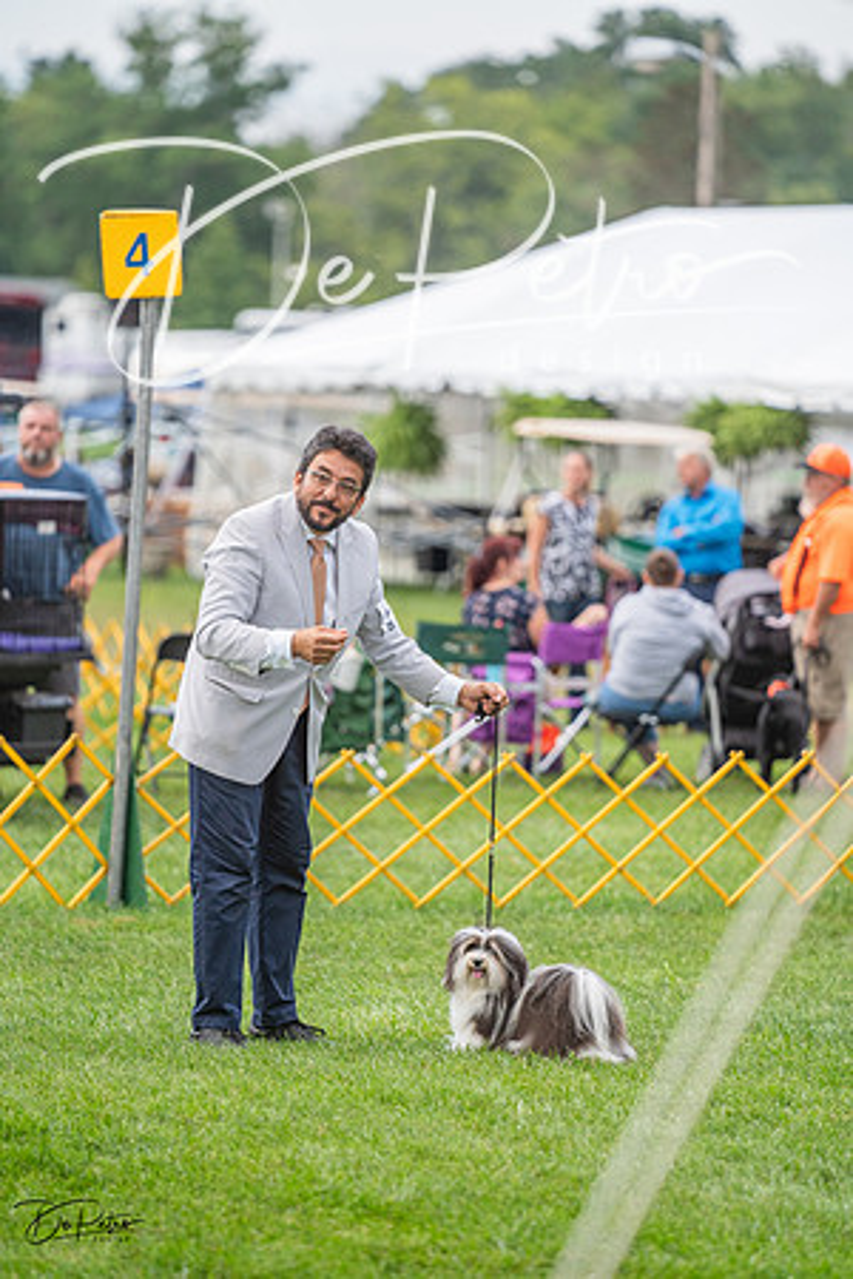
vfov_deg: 10.3
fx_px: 7108
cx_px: 426
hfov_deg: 6.9
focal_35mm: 200
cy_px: 640
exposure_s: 1/800
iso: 1000
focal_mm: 200
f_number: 3.2
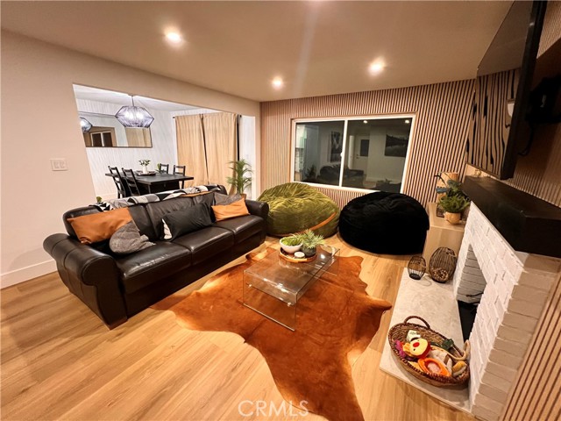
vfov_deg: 89.9
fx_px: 211
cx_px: 280
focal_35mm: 13
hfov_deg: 106.2
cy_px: 210
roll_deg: -1.1
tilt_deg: -15.8
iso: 800
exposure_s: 1/40
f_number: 1.8
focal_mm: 1.57
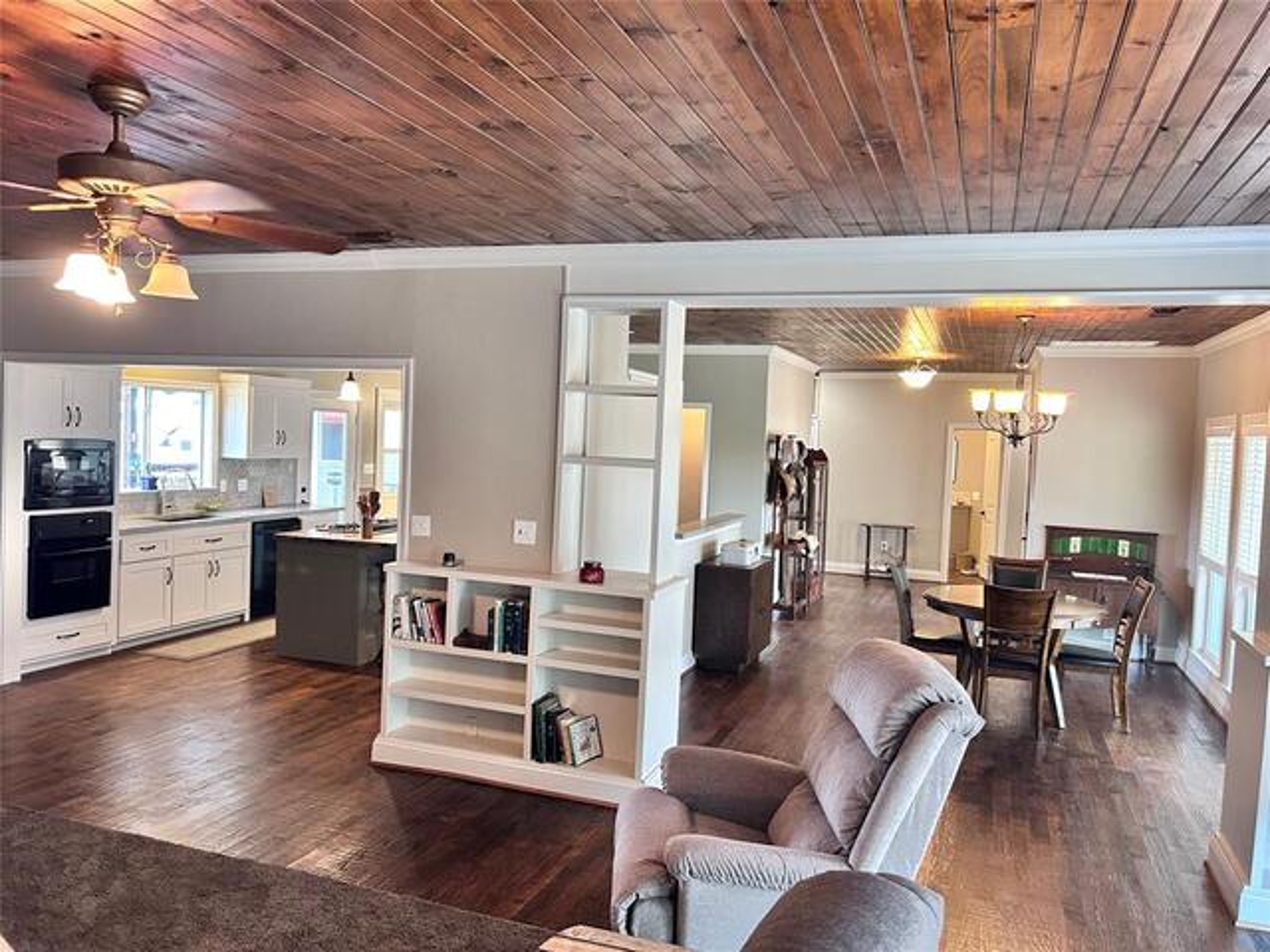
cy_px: 476
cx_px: 635
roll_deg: -1.9
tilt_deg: -3.5
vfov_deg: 53.1
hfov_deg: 67.3
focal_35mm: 26
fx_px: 954
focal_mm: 5.7
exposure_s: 1/60
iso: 250
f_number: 1.5
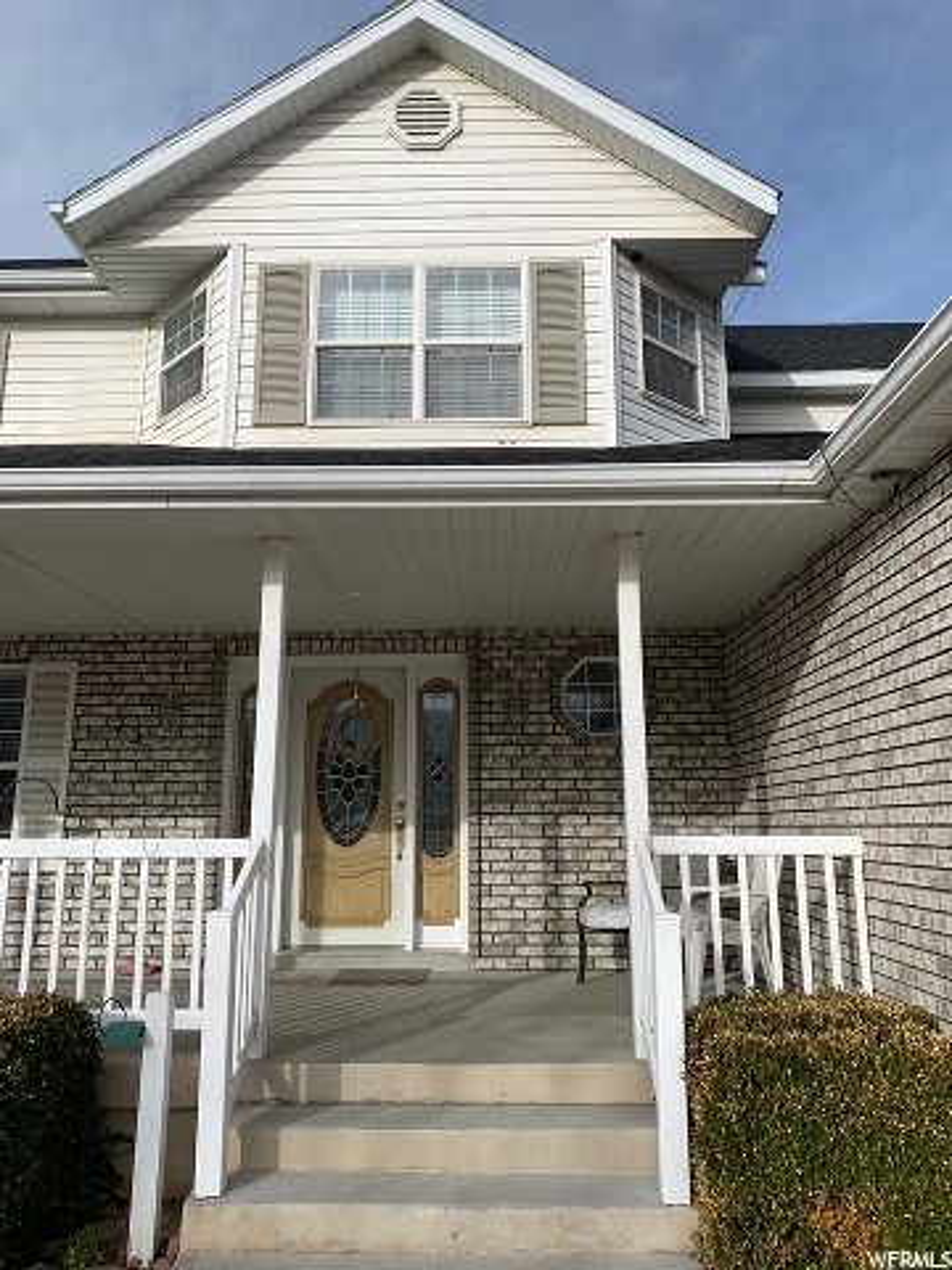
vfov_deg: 67.3
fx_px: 953
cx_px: 476
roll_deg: +0.1
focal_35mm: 26
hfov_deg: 53.1
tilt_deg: +12.8
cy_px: 635
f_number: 1.8
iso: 25
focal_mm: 4.25
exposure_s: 1/2309
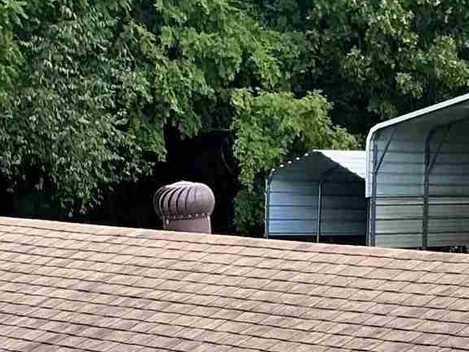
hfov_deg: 12.6
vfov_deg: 9.2
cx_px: 436
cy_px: 593
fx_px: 2100
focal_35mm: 155
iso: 25
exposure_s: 1/333
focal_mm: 3
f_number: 1.8
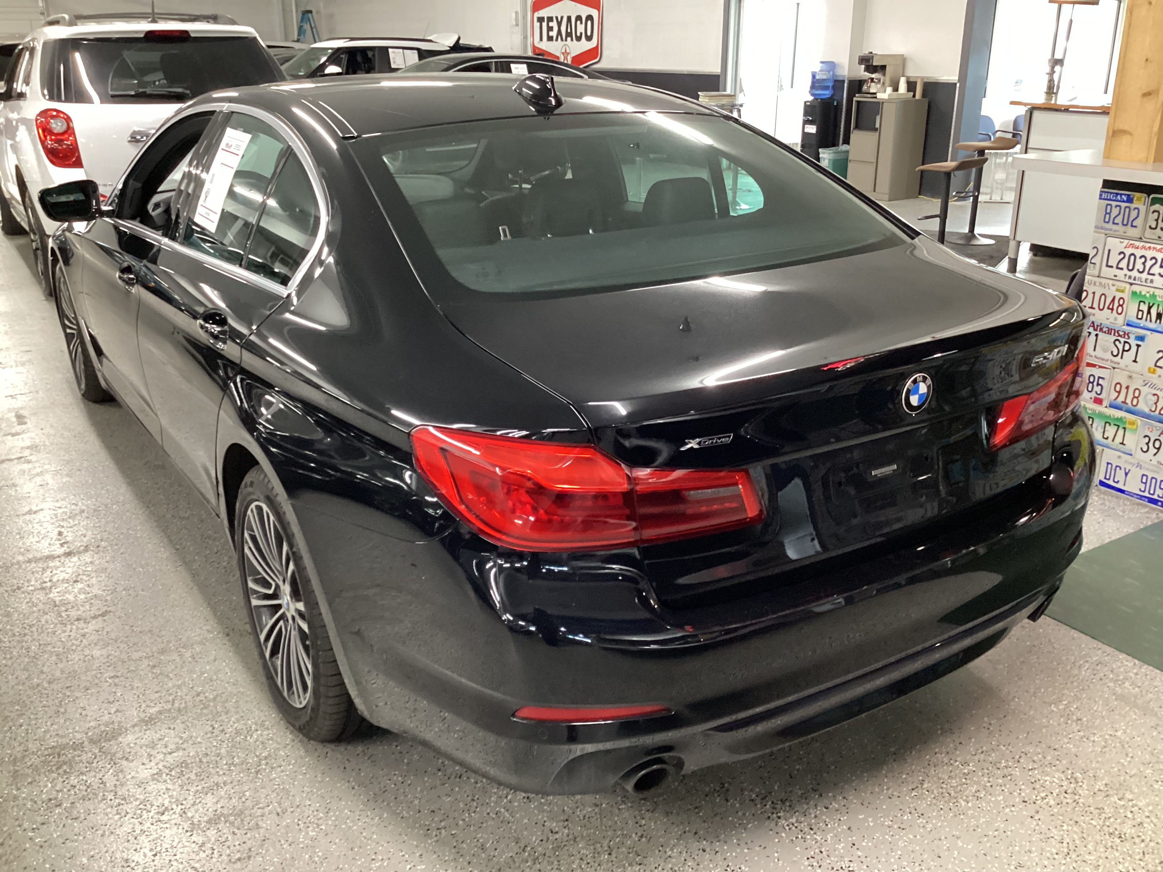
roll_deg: -0.3
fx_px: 1042
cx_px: 582
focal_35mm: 31
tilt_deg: -21.2
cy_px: 436
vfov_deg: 45.4
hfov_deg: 58.4
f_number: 2.4
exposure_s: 1/33
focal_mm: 3.3
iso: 400
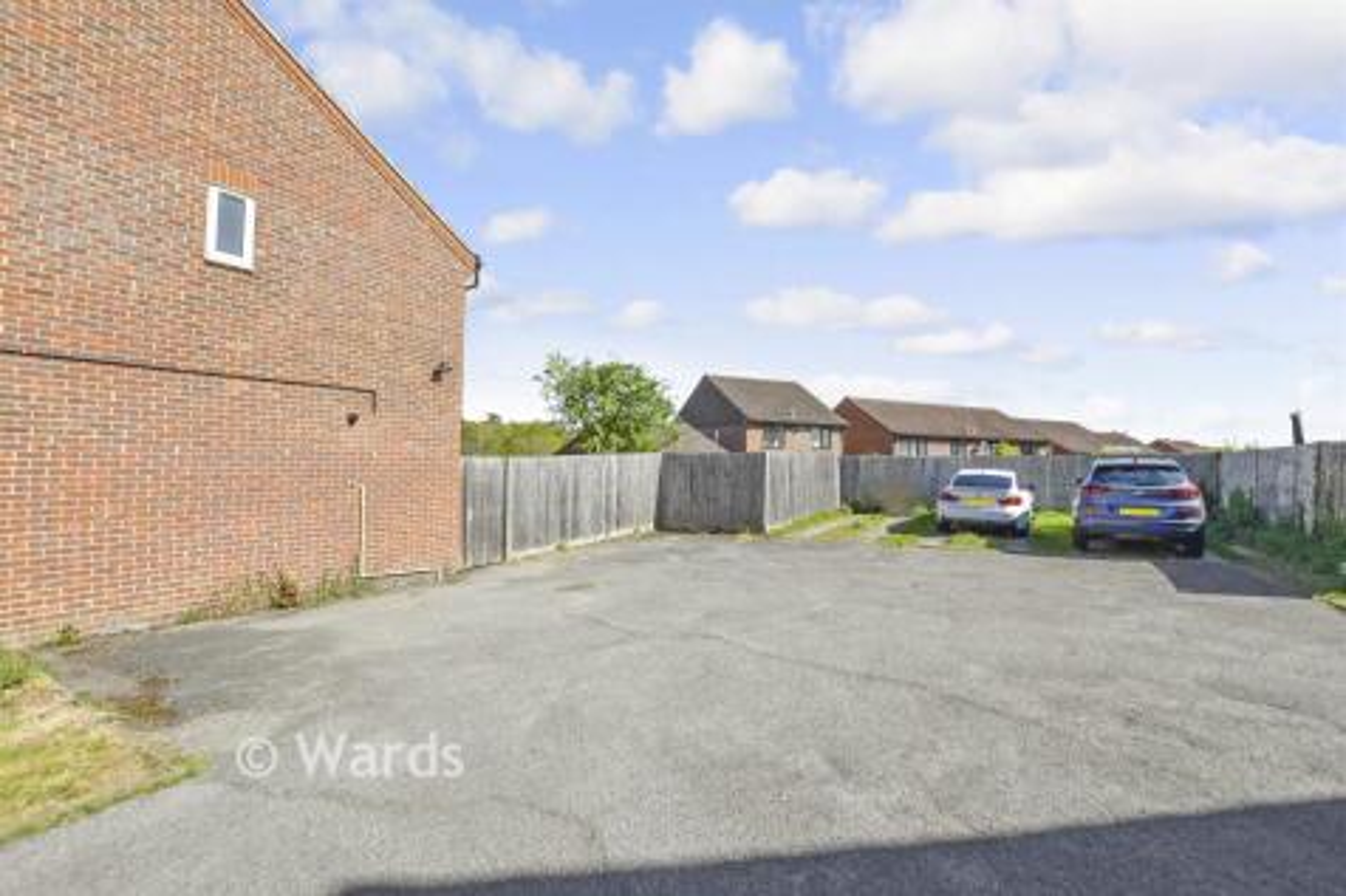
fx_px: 561
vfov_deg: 77.3
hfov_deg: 100.4
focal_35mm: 15
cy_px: 448
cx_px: 673
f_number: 8
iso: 320
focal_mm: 10
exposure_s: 1/800
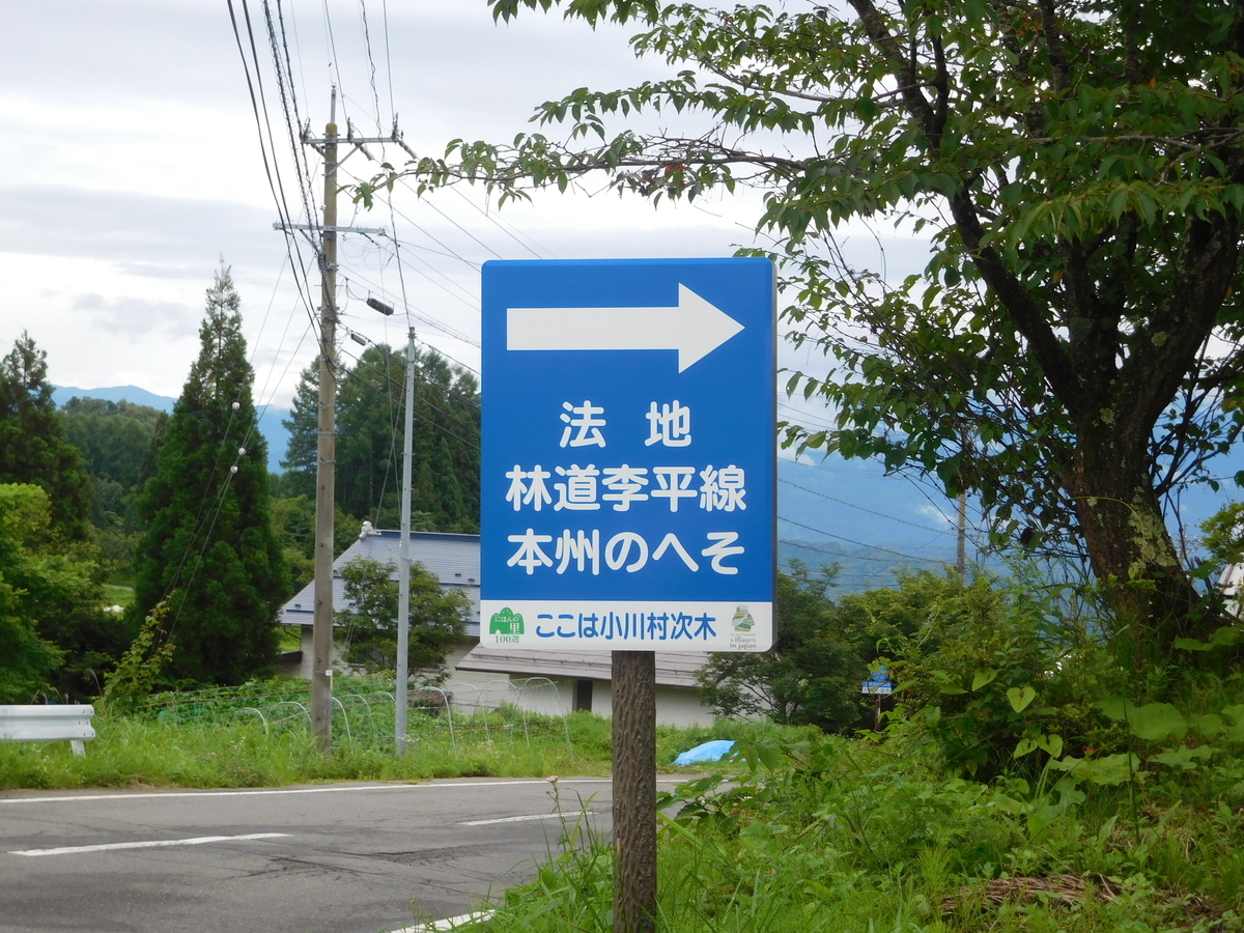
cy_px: 466
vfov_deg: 18.4
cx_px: 622
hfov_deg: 24.4
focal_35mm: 80
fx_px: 2875
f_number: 4.6
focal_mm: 14.3
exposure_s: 1/250
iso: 125
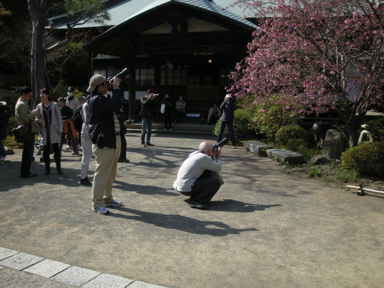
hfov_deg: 51.4
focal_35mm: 36
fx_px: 399
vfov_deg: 39.6
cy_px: 146
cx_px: 195
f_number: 5.7
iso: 64
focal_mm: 5.7
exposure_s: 1/195
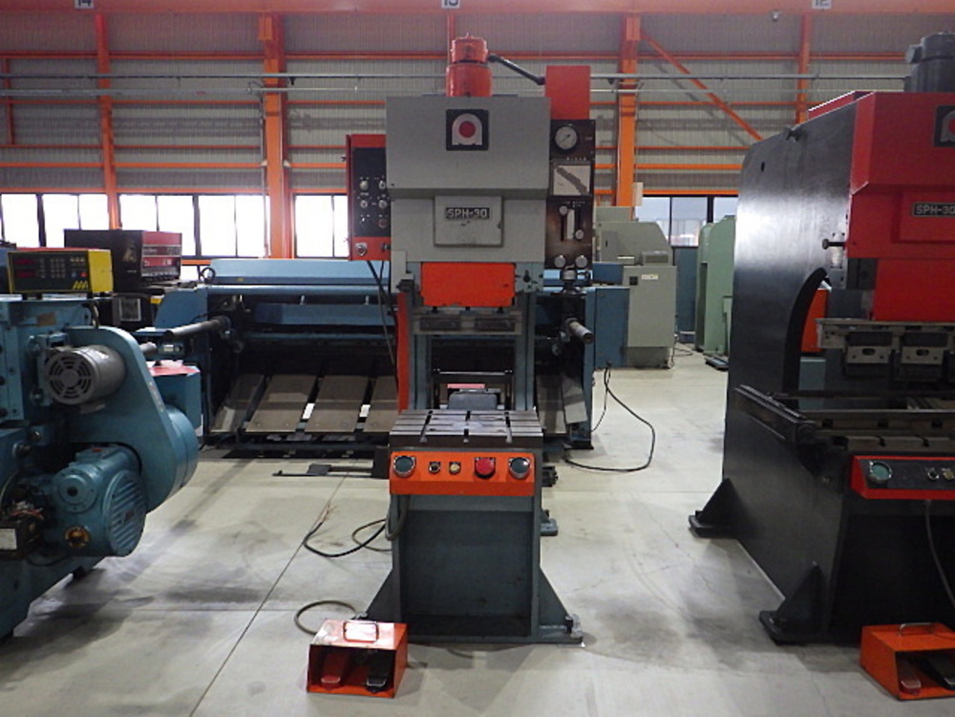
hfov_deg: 63.4
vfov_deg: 49.7
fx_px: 772
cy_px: 358
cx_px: 478
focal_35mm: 28
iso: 640
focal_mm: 5
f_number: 3.5
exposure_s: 1/45
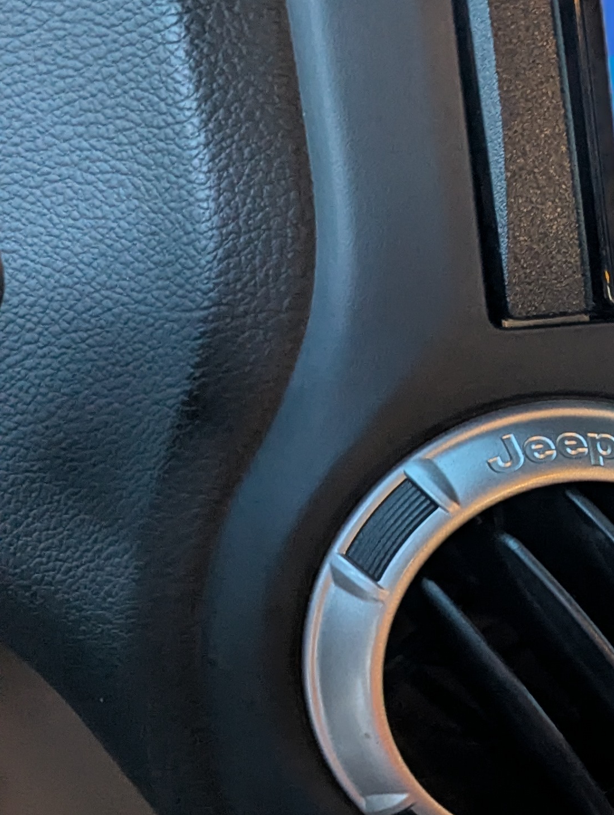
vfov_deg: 28.5
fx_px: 1581
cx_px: 855
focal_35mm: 67
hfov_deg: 19.7
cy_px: 620
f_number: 1.85
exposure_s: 1/44.8
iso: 384
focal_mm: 6.81
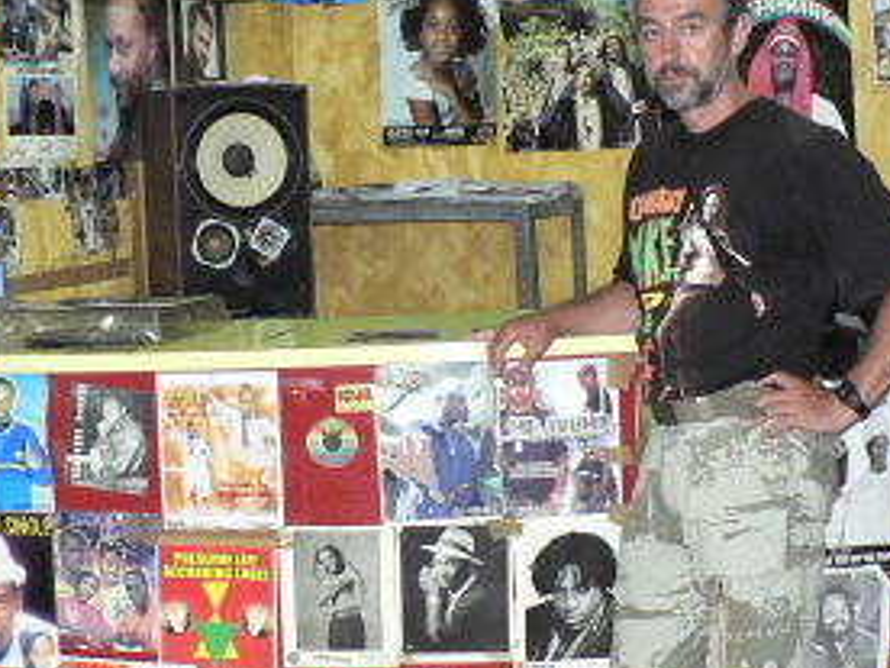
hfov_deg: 27.0
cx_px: 456
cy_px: 240
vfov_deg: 20.4
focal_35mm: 72
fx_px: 1851
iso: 400
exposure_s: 1/60
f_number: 2.8
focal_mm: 6
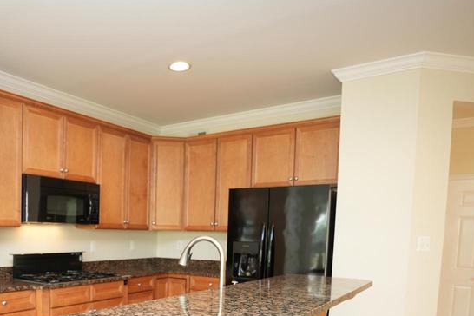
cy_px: 275
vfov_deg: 40.8
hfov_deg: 59.0
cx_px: 124
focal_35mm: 30
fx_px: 395
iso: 500
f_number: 2.8
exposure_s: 1/60
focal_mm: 16
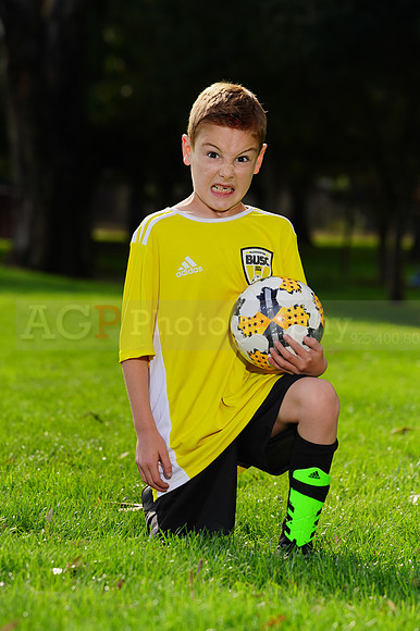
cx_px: 210
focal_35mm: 200
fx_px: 3504
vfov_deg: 10.3
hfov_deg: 6.9
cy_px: 316
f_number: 8
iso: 125
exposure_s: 1/200
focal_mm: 200
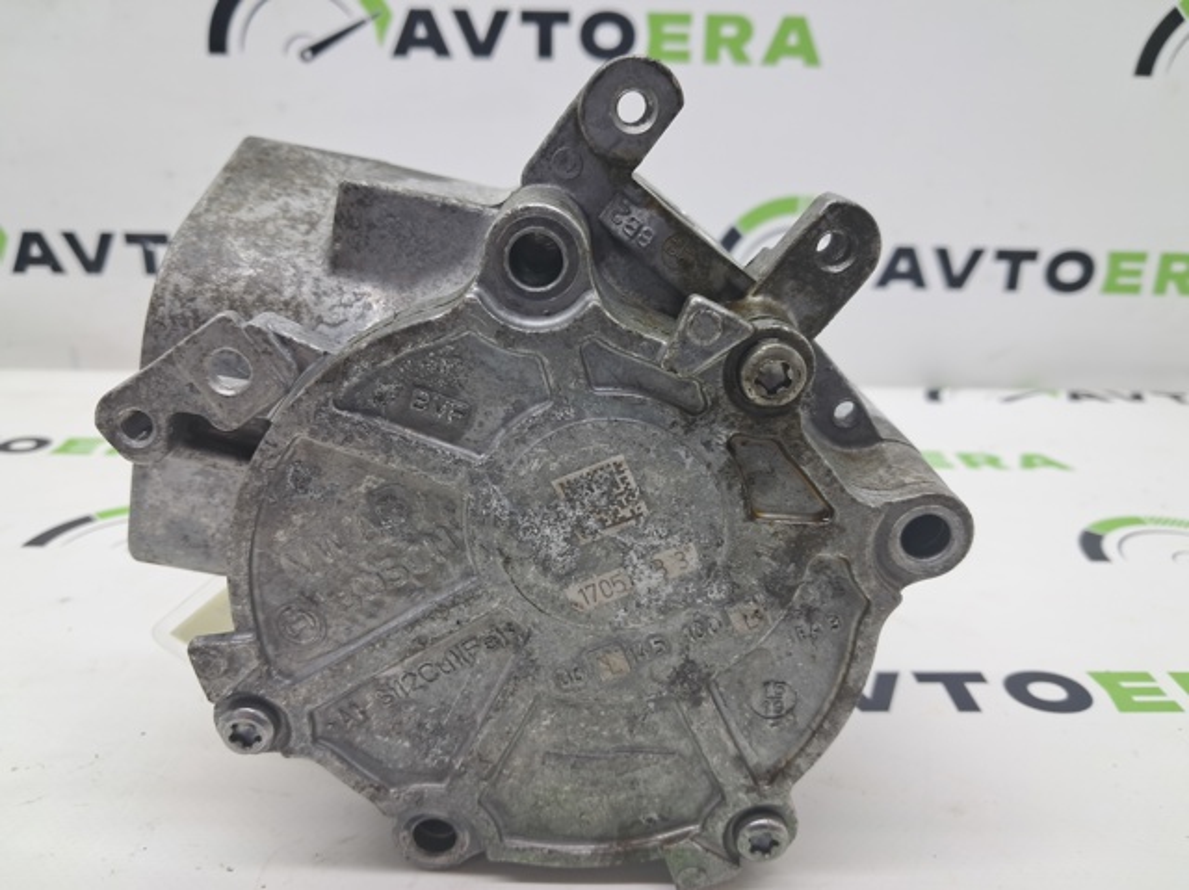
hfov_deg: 65.4
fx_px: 927
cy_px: 445
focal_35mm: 27
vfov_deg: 51.3
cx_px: 594
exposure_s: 1/50
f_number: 1.8
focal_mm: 4
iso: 50
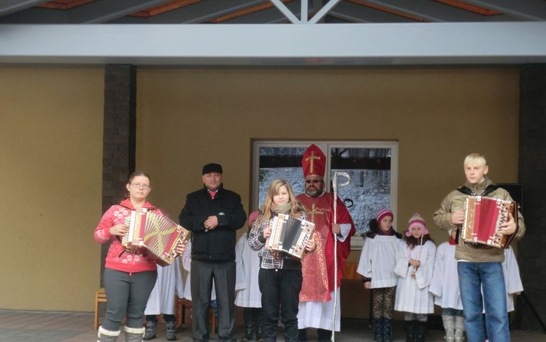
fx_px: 759
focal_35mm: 51
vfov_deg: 25.3
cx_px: 277
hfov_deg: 39.6
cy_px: 211
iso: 80
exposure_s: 1/60
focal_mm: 8.2
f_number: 4.3
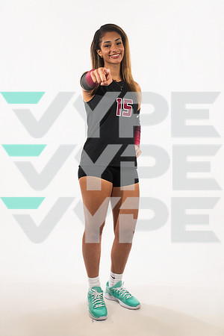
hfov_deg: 33.4
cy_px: 168
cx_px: 112
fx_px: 373
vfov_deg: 48.5
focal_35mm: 40
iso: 500
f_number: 7.1
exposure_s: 1/320
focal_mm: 40
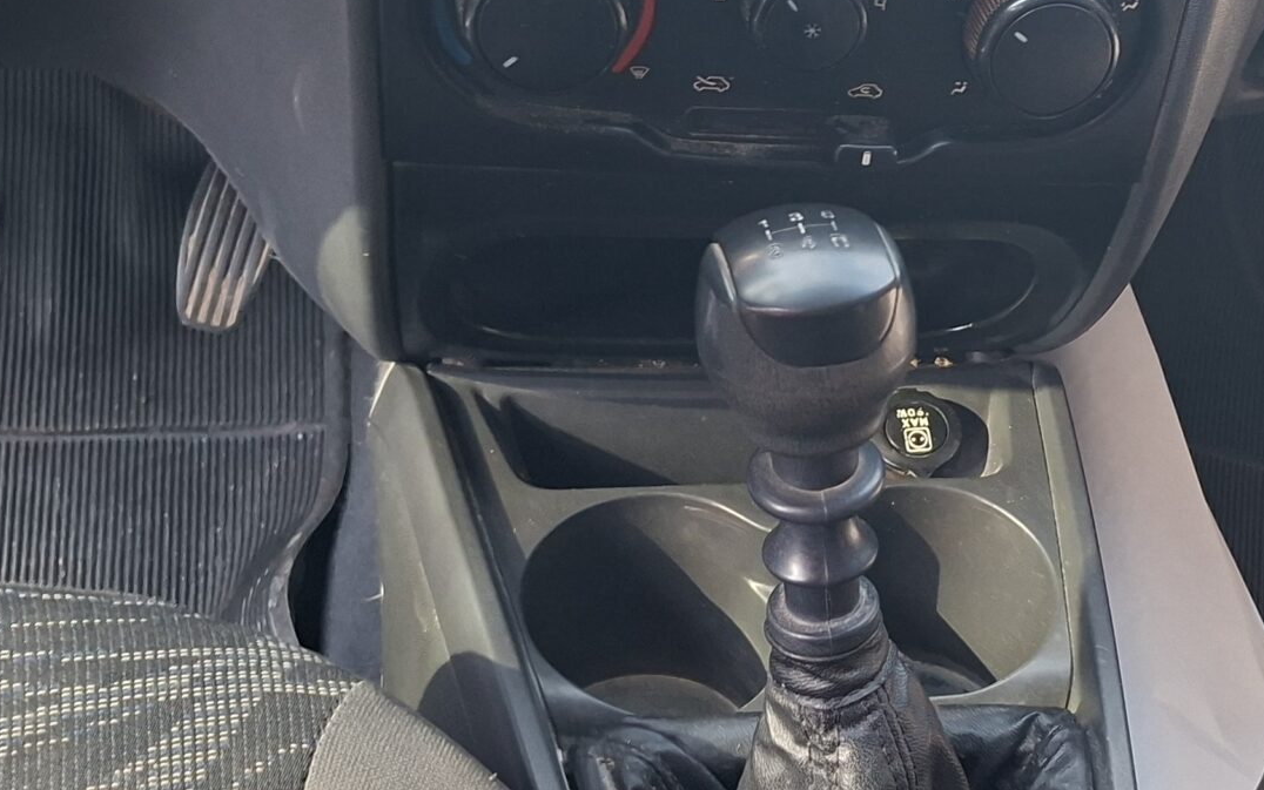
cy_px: 265
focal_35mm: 58
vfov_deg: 22.3
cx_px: 1056
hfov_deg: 33.8
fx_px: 1998
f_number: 1.8
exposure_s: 1/120
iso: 125
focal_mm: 5.54
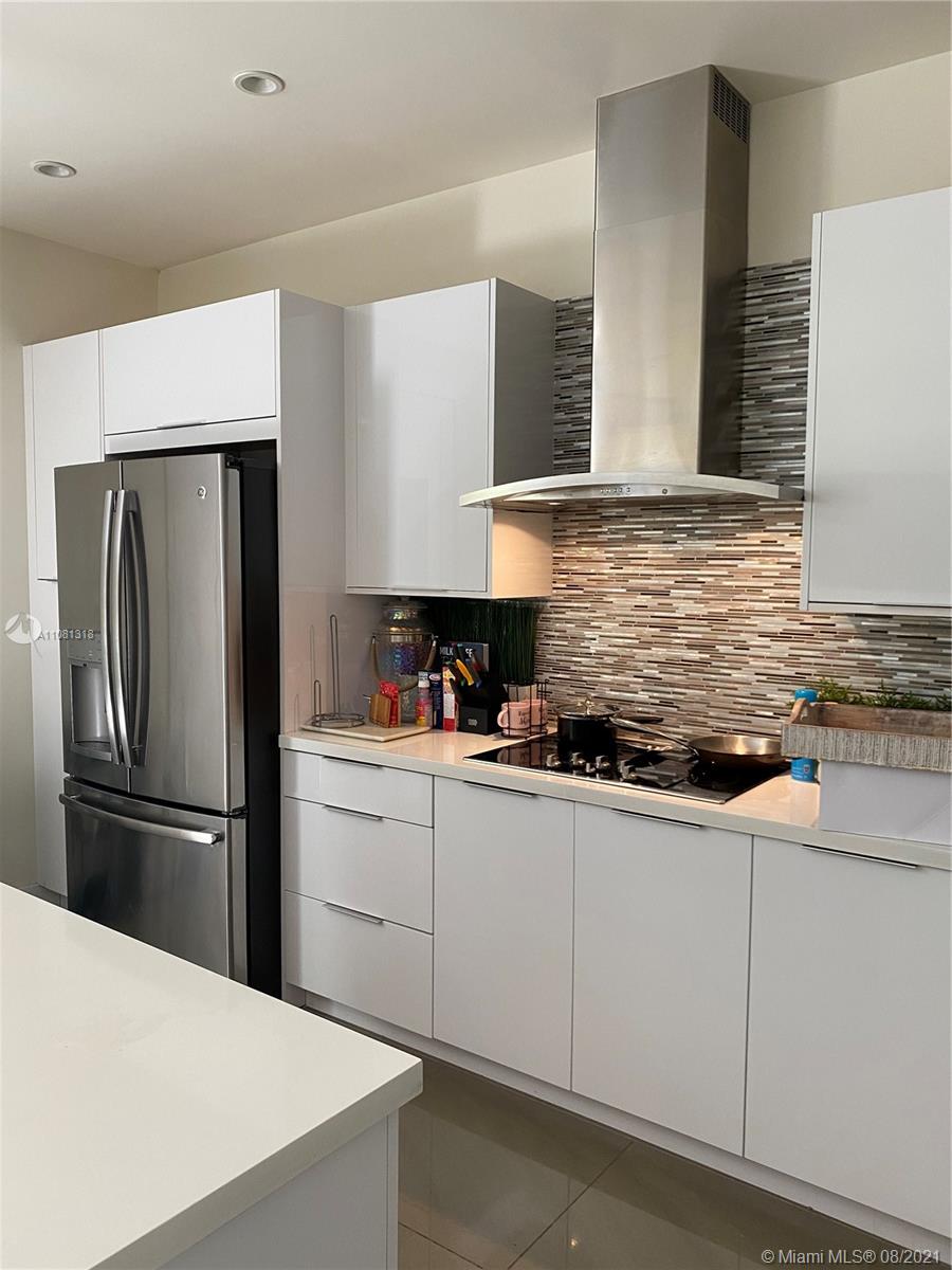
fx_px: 953
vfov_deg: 67.3
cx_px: 476
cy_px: 635
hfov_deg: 53.1
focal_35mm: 26
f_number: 1.8
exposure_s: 1/60
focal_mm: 4.25
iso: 80
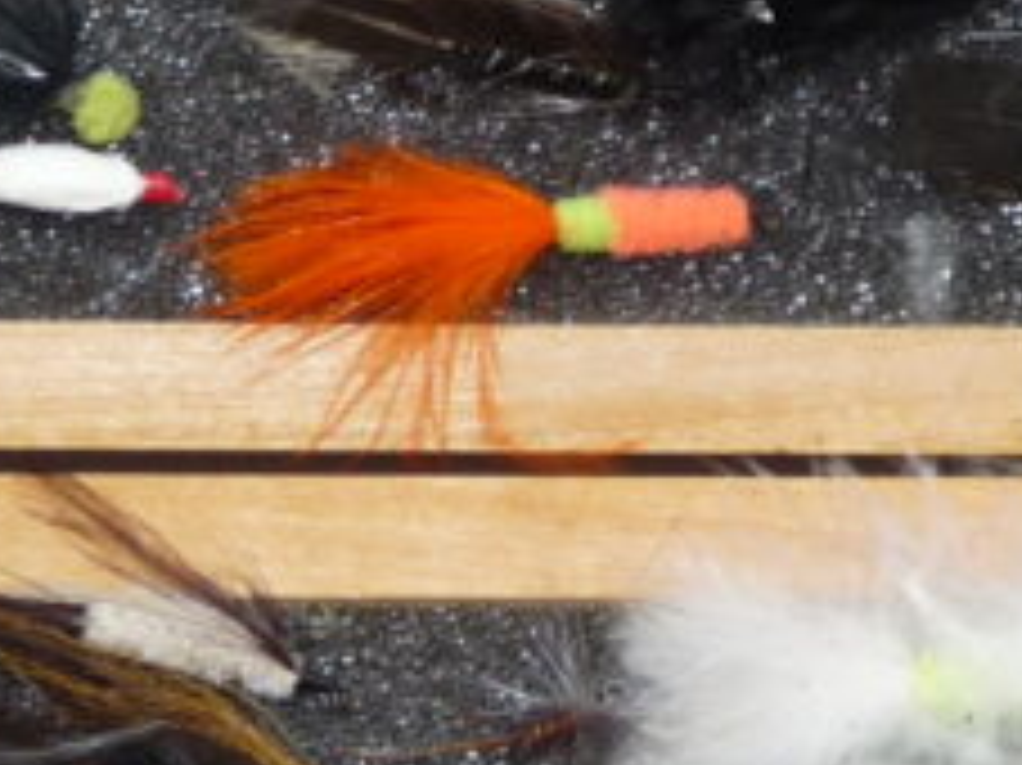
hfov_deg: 10.2
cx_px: 576
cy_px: -837
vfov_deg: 7.3
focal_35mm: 194
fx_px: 5725
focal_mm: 7.6
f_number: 3
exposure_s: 1/30
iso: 100
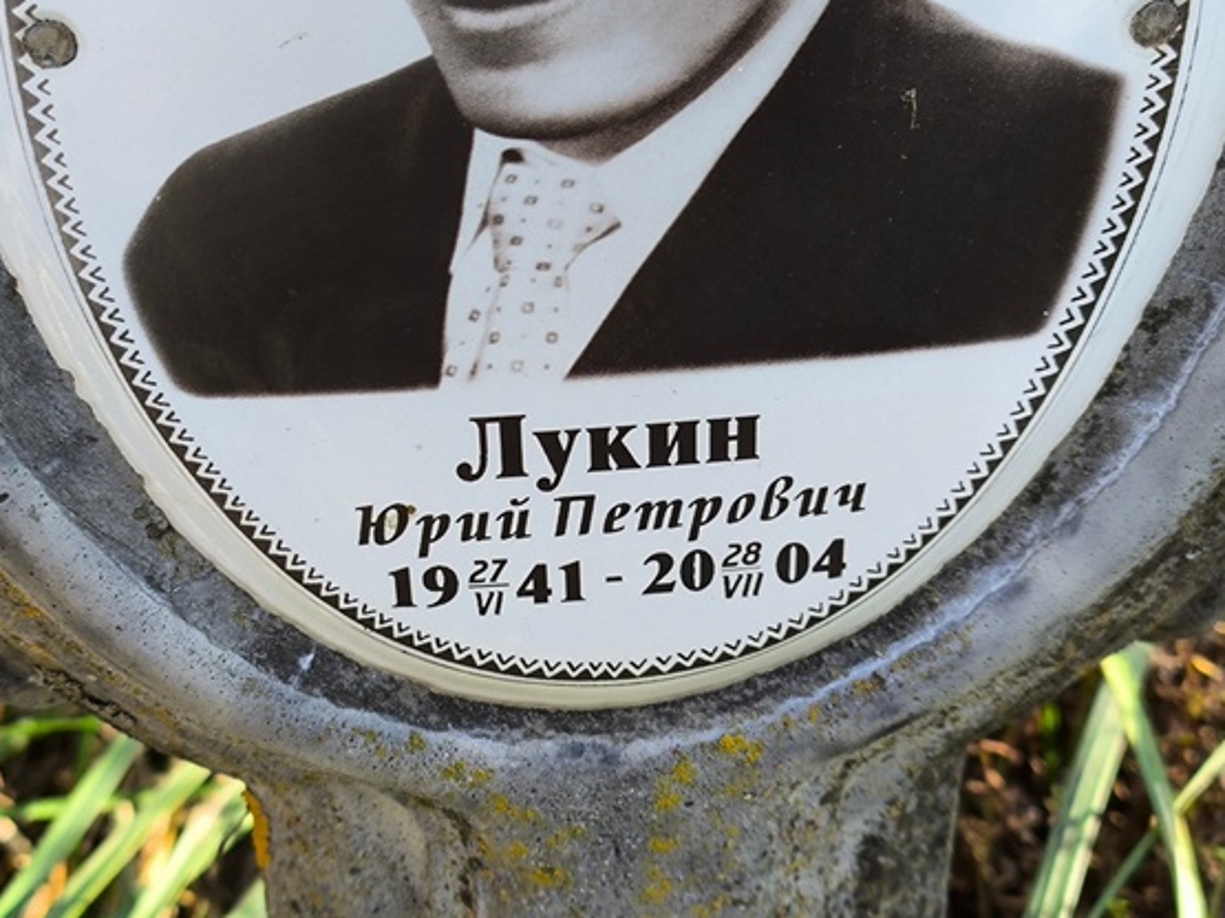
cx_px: 520
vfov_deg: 20.4
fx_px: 2547
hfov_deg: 27.0
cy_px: 508
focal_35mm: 72
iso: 50
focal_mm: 4.71
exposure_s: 1/255
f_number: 1.7
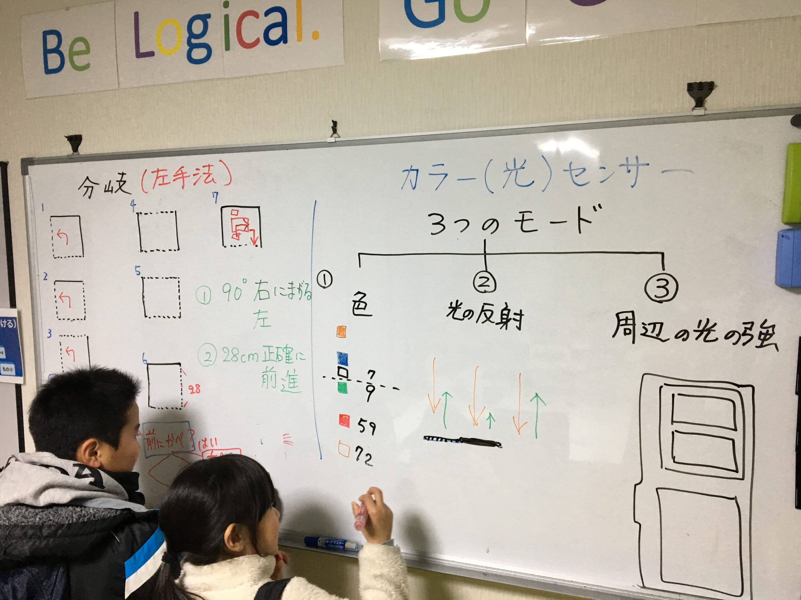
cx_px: 400
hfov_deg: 61.7
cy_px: 300
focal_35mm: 29
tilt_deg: -3.9
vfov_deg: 48.2
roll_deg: -0.6
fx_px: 671
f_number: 2.2
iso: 40
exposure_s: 1/30
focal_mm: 4.15
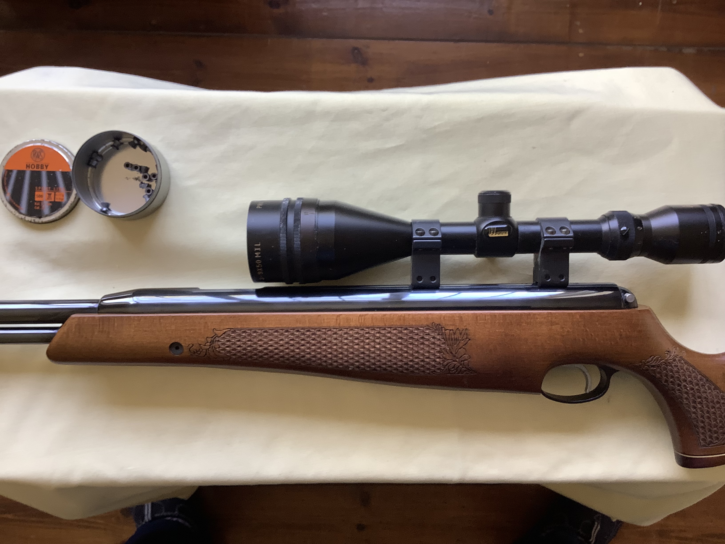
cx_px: 362
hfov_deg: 58.4
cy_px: 272
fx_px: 649
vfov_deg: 45.4
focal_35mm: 31
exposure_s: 1/50
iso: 64
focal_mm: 3.3
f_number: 2.4
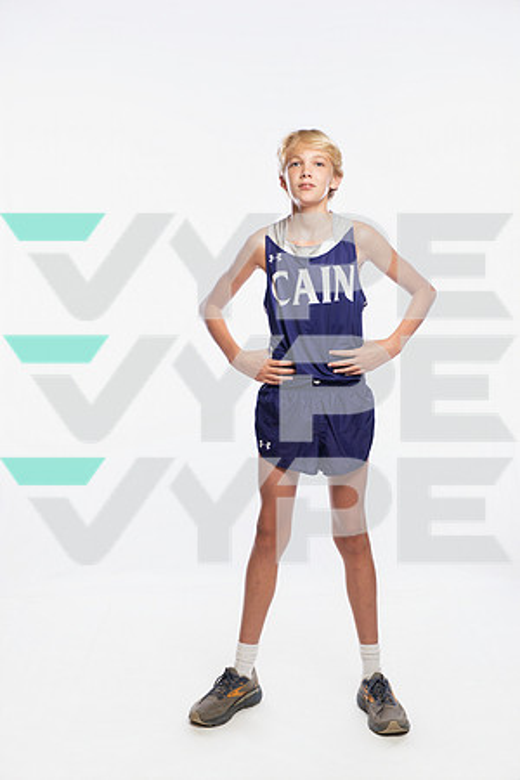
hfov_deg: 27.5
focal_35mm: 49
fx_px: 1062
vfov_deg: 40.3
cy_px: 390
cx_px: 260
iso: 640
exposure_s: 1/250
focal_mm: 49
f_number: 5.6
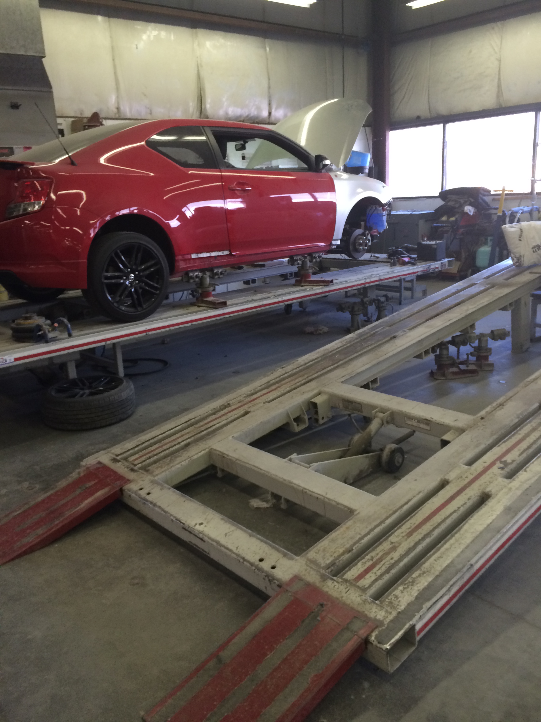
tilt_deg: -12.1
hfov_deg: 48.2
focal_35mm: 29
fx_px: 604
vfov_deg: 61.7
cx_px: 270
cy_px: 361
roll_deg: +0.4
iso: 64
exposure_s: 1/30
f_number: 2.2
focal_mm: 4.15
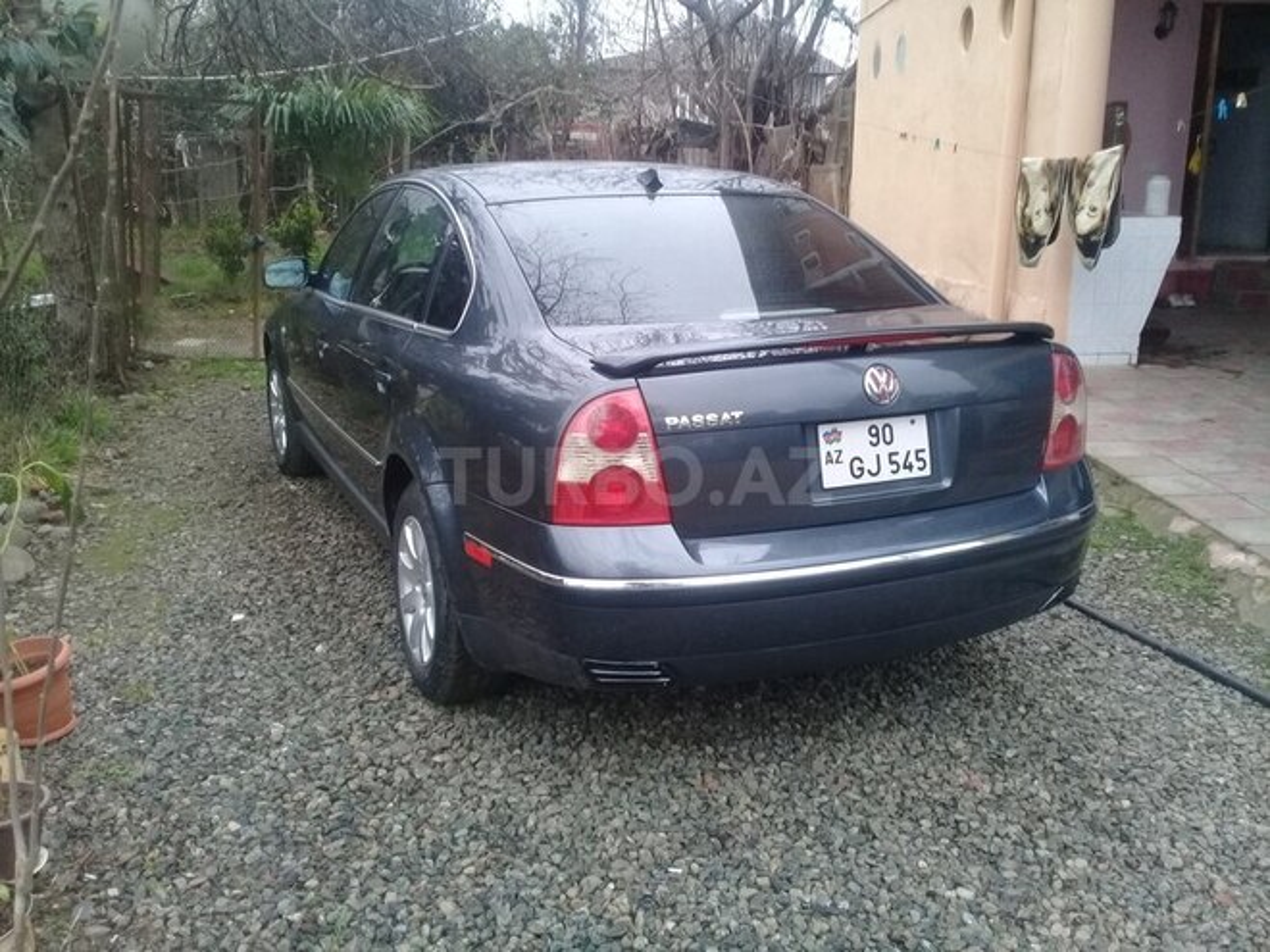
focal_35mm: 31
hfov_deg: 58.4
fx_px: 1137
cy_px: 476
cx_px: 635
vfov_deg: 45.4
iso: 125
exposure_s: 1/33
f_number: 2.2
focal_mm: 3.3
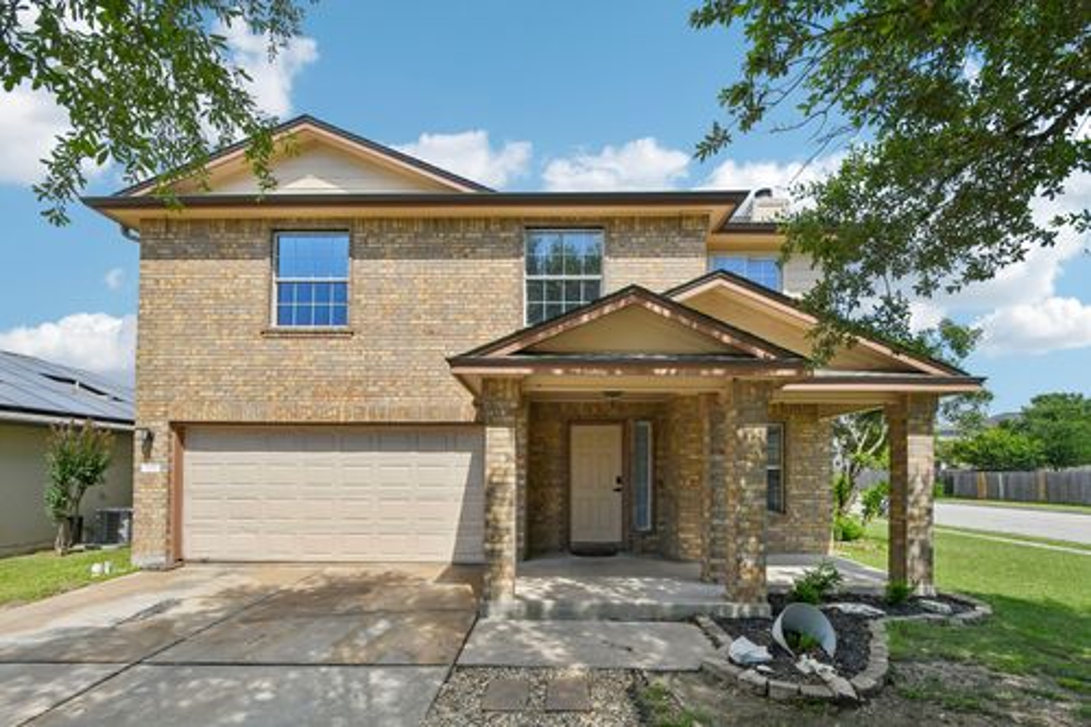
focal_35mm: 15
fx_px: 454
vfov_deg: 77.3
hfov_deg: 100.4
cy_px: 364
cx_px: 546
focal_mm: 10
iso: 400
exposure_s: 1/1000
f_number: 8
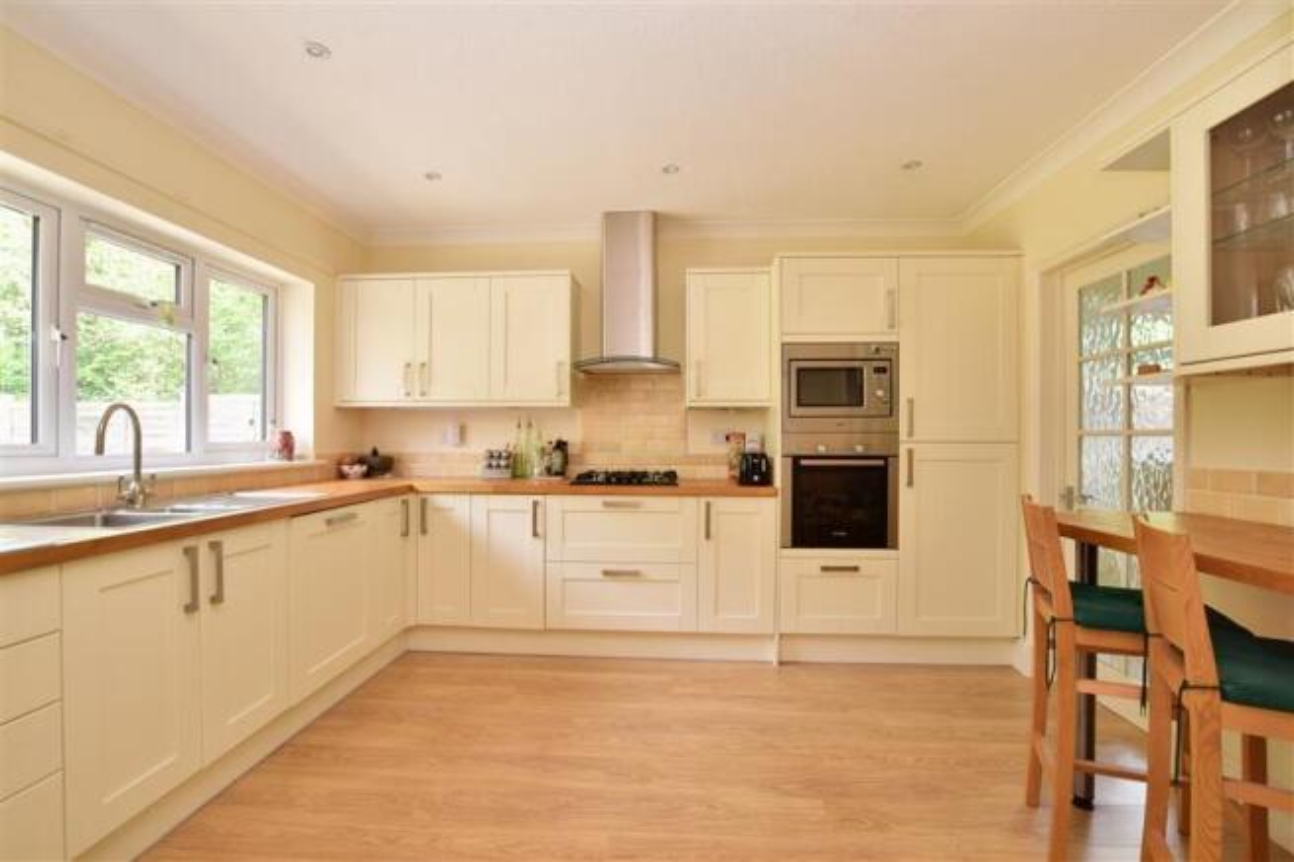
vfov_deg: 77.3
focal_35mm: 15
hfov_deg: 100.4
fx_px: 539
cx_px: 647
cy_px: 431
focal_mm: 10
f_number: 13
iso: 250
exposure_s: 1/20
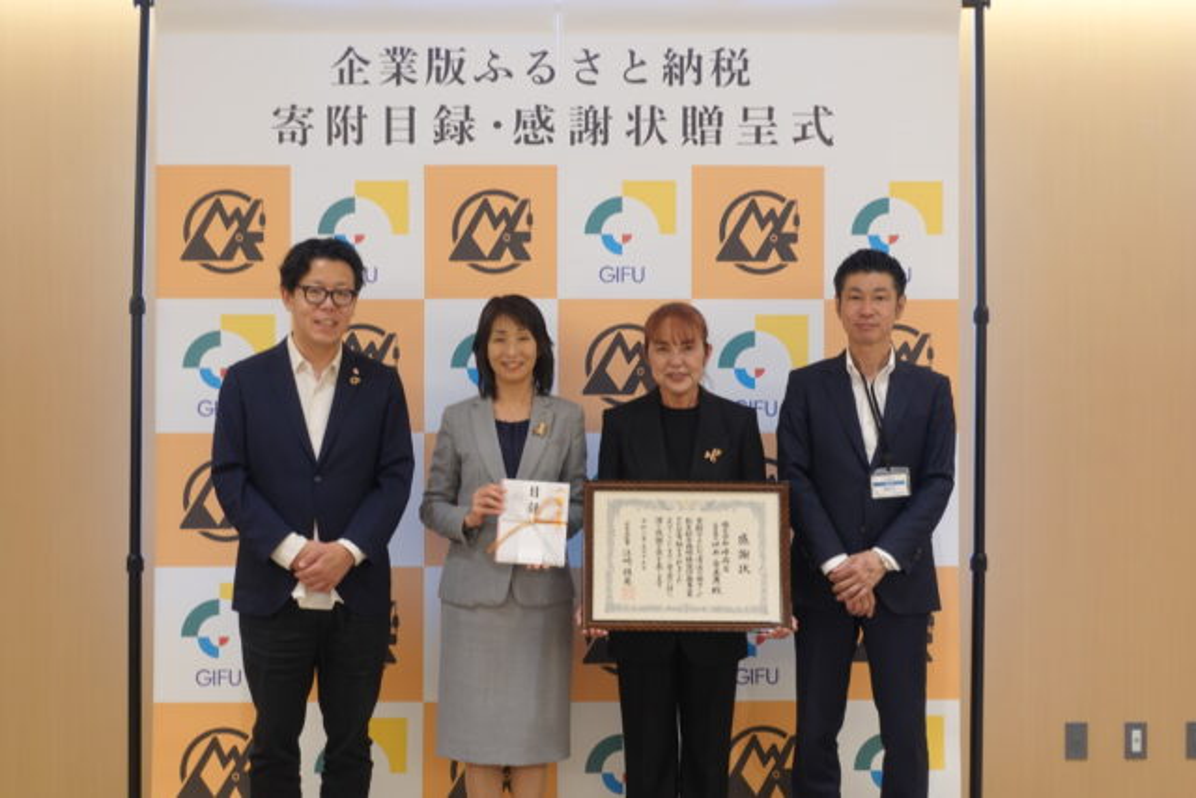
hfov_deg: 41.9
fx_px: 1562
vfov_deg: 28.7
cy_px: 399
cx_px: 598
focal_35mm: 47
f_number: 2.8
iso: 160
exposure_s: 1/50
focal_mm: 17.59
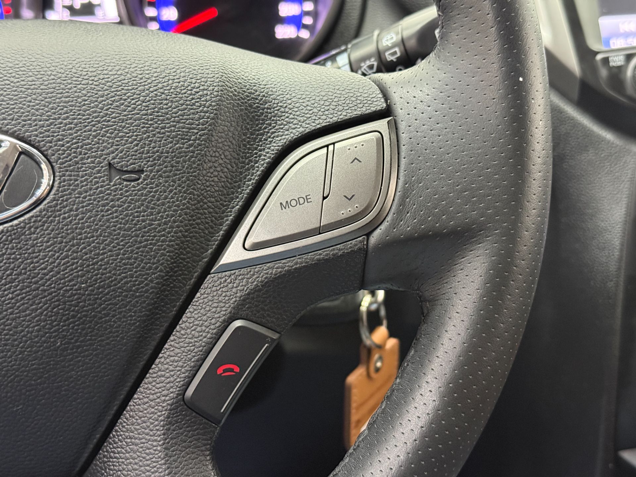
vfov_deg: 30.3
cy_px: 238
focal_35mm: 48
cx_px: 318
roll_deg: +1.9
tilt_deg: -20.0
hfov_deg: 39.7
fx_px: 882
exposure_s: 1/30
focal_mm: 6.76
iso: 640
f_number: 1.78
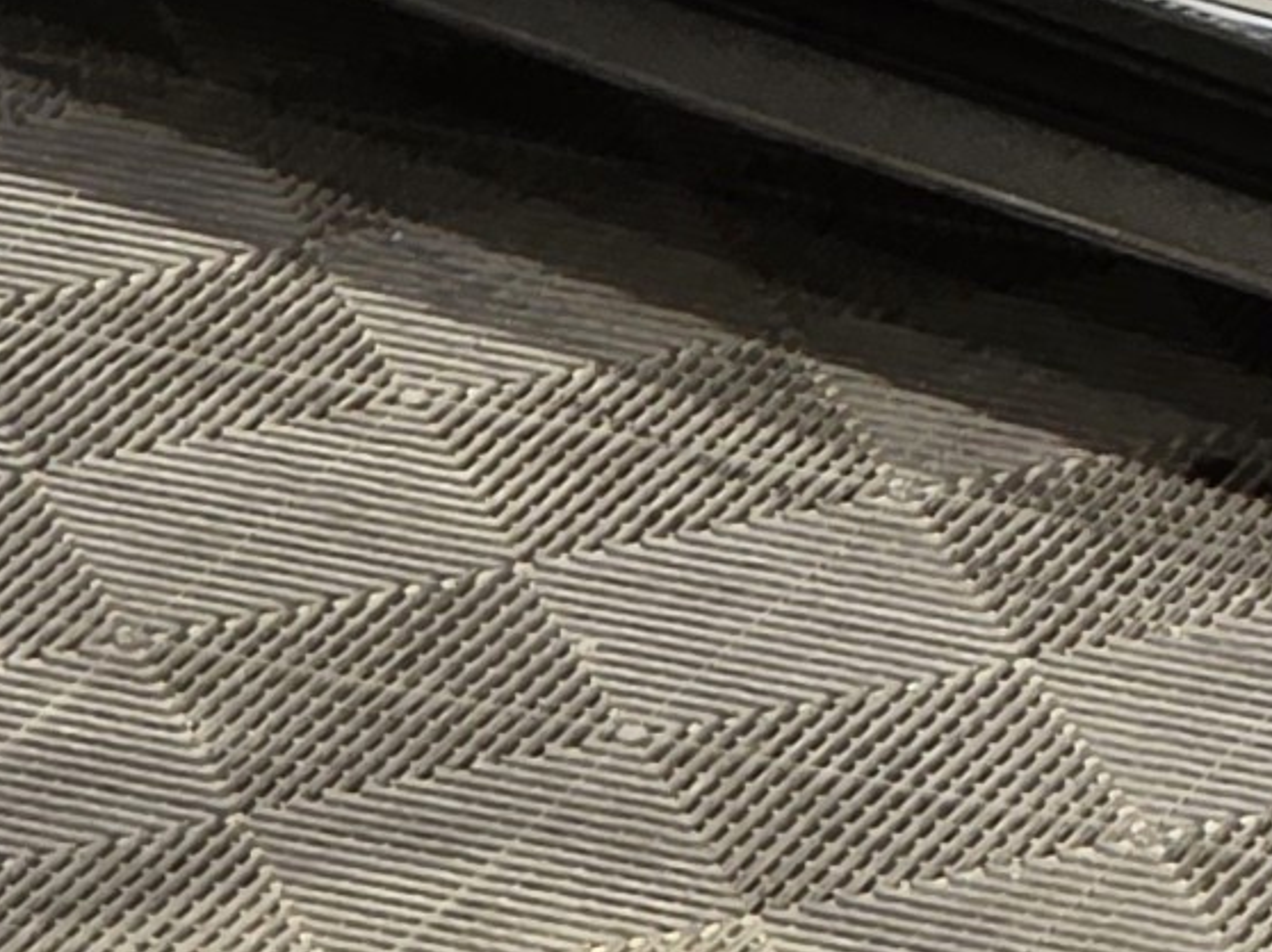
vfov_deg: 3.0
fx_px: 18181
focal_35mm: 495
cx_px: 2355
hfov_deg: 4.0
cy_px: -970
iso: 320
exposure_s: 1/35.3
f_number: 2.4
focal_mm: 7.9
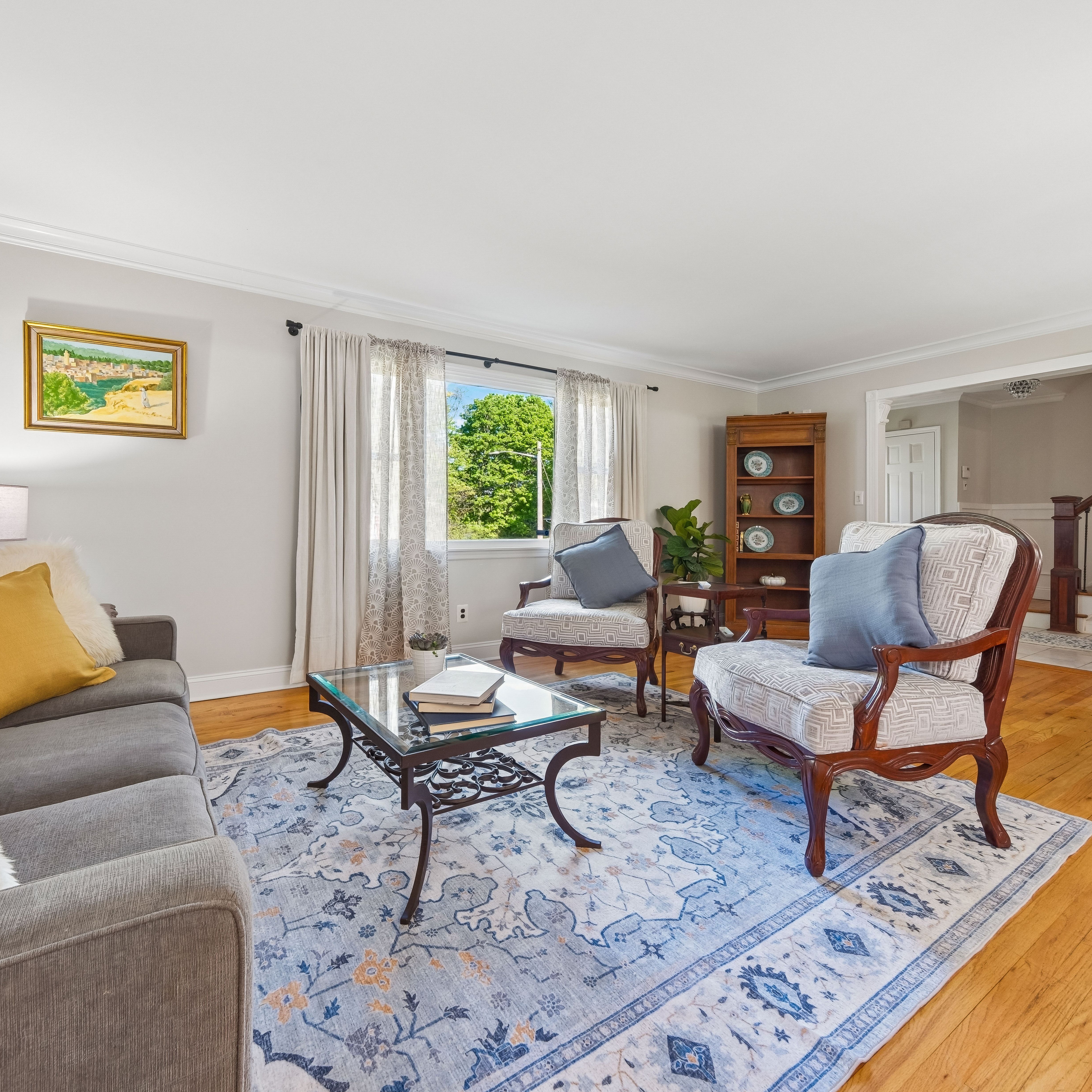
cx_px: 536
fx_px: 571
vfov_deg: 87.4
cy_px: 523
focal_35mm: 16
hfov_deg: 87.4
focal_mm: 8
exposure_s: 1/5
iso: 250
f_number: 8
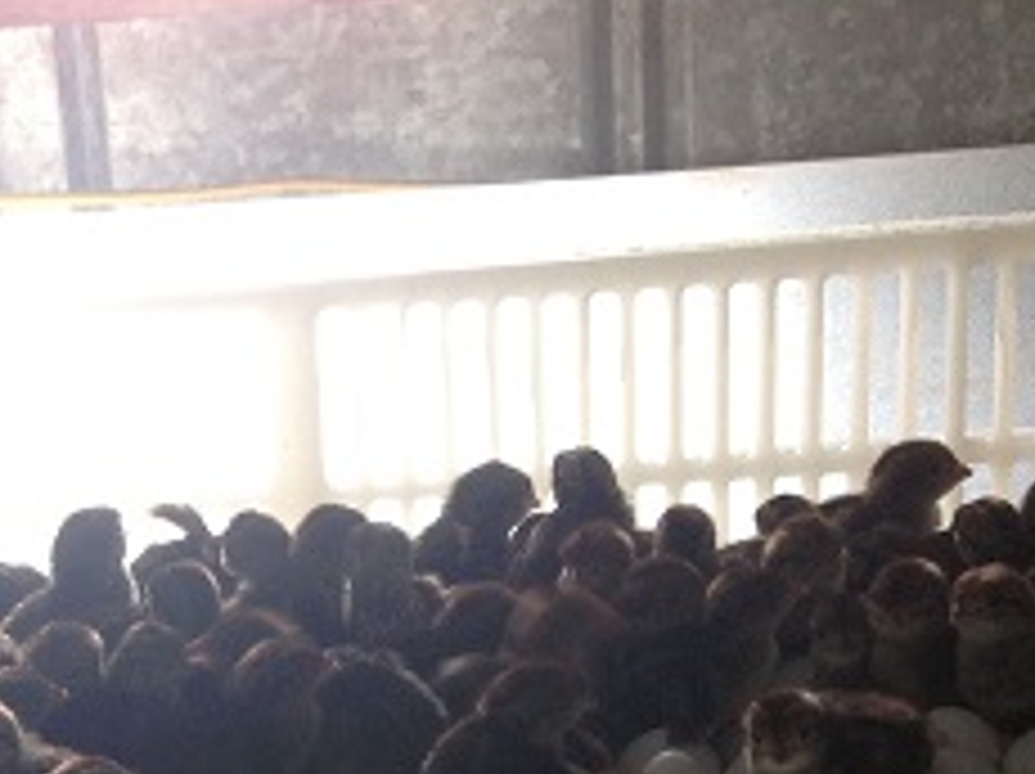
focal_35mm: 124
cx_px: -40
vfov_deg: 11.2
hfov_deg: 15.6
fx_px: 3704
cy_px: 1321
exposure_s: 1/40
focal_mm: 4.28
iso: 50
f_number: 2.4
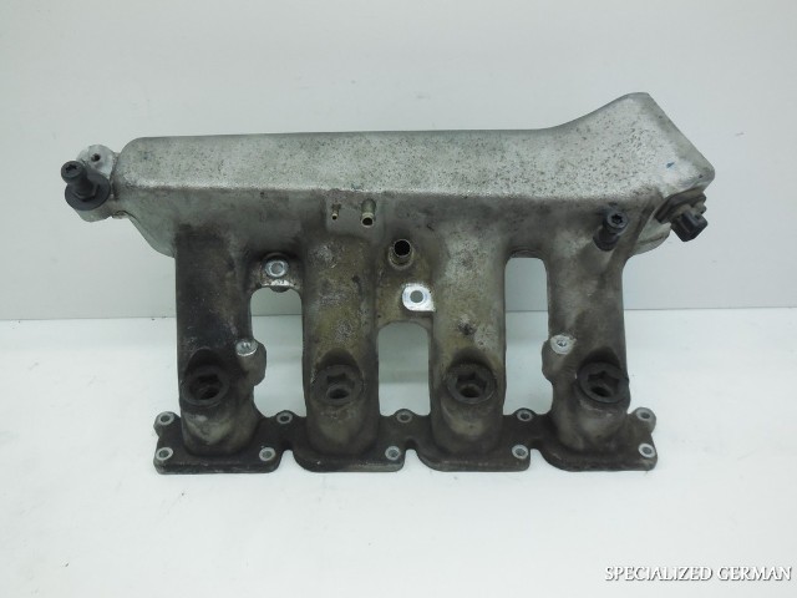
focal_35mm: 30
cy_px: 299
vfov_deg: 46.8
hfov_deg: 60.0
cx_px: 398
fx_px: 691
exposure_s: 1/250
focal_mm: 5.3
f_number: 3.2
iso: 360
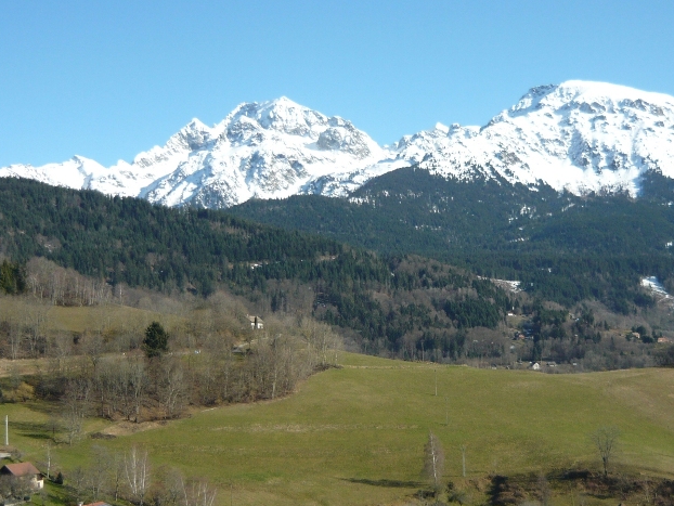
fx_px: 1052
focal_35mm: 54
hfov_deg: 35.3
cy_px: 301
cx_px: 419
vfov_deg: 27.0
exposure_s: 1/160
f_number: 8
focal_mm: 5.5
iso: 100
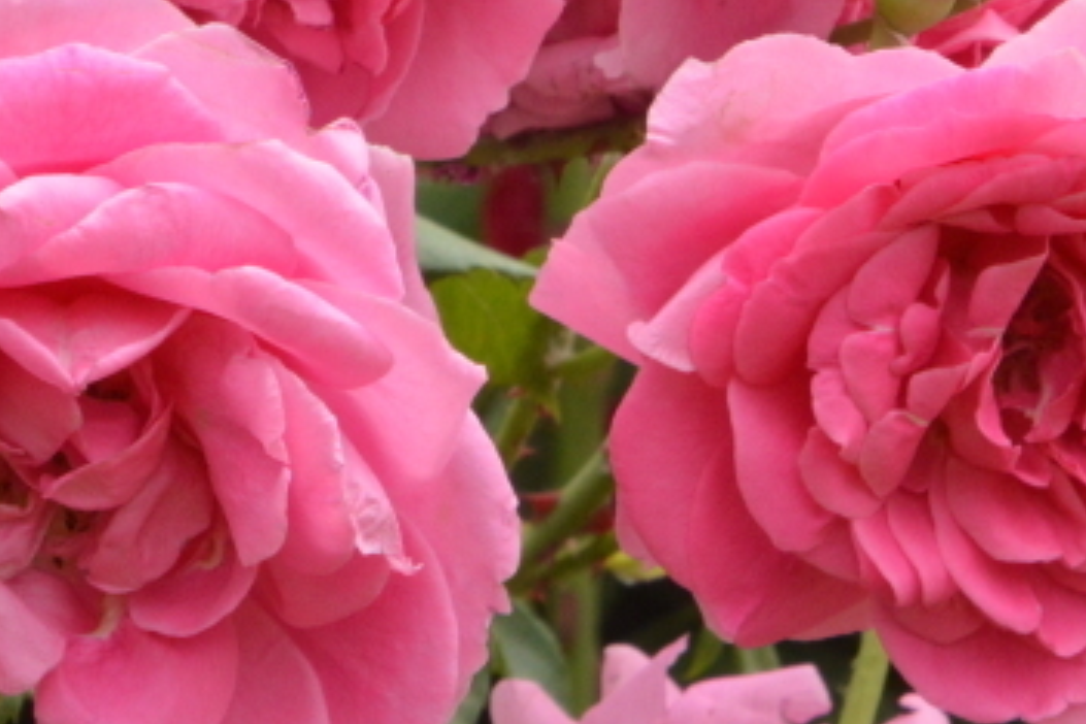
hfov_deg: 2.1
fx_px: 30345
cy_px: -166
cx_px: 616
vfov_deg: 1.4
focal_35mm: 1006
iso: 900
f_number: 18
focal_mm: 230
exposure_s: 1/250
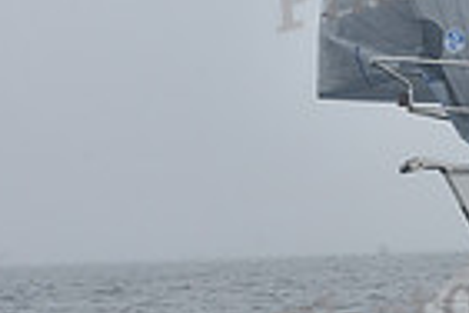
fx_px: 3752
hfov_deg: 6.9
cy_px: 72
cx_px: 915
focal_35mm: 288
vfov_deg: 4.8
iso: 250
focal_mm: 70
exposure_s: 1/800
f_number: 11
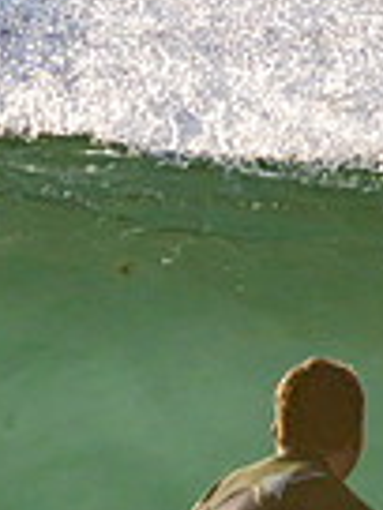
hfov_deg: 0.5
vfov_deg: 0.6
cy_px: 576
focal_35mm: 3280
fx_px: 48388
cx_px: 375
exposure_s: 1/1600
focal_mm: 800
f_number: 11
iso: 900
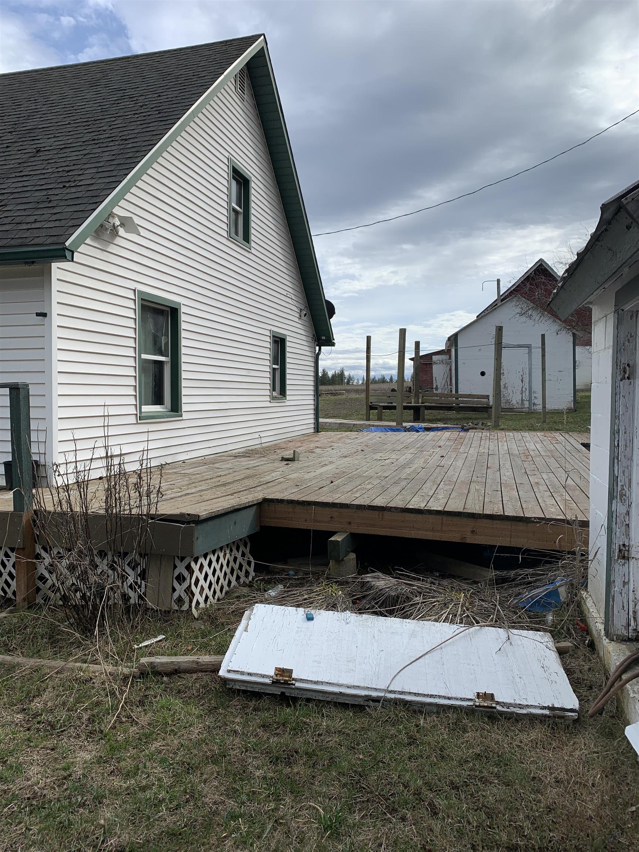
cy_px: 426
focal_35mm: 26
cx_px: 320
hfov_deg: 53.1
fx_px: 640
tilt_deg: -2.9
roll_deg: -1.6
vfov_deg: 67.3
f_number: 1.8
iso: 25
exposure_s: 1/2309
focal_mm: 4.25
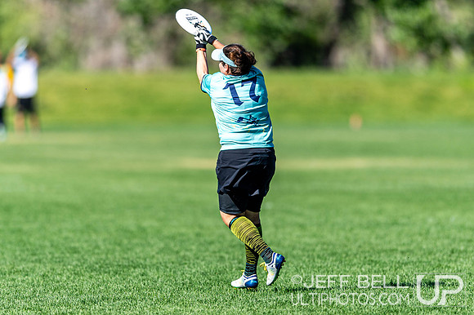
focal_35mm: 688
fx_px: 9056
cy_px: 162
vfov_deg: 2.0
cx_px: 222
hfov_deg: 3.0
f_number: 2.8
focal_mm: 400
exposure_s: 1/2500
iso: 100
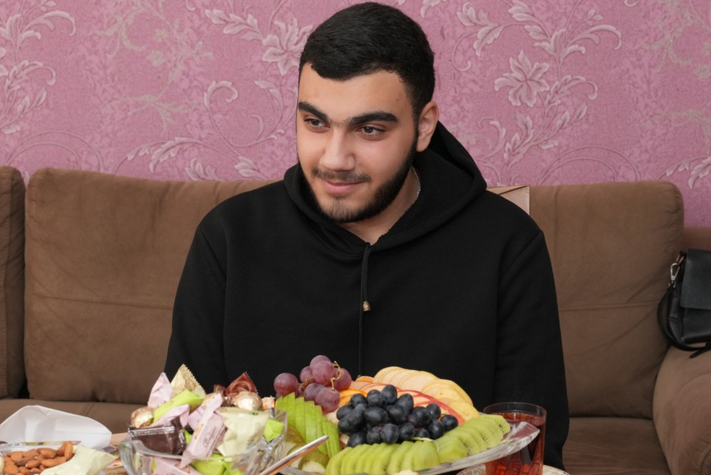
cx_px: 356
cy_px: 228
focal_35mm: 101
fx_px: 1995
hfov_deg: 20.2
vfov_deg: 13.6
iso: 1000
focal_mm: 65
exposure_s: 1/200
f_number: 8
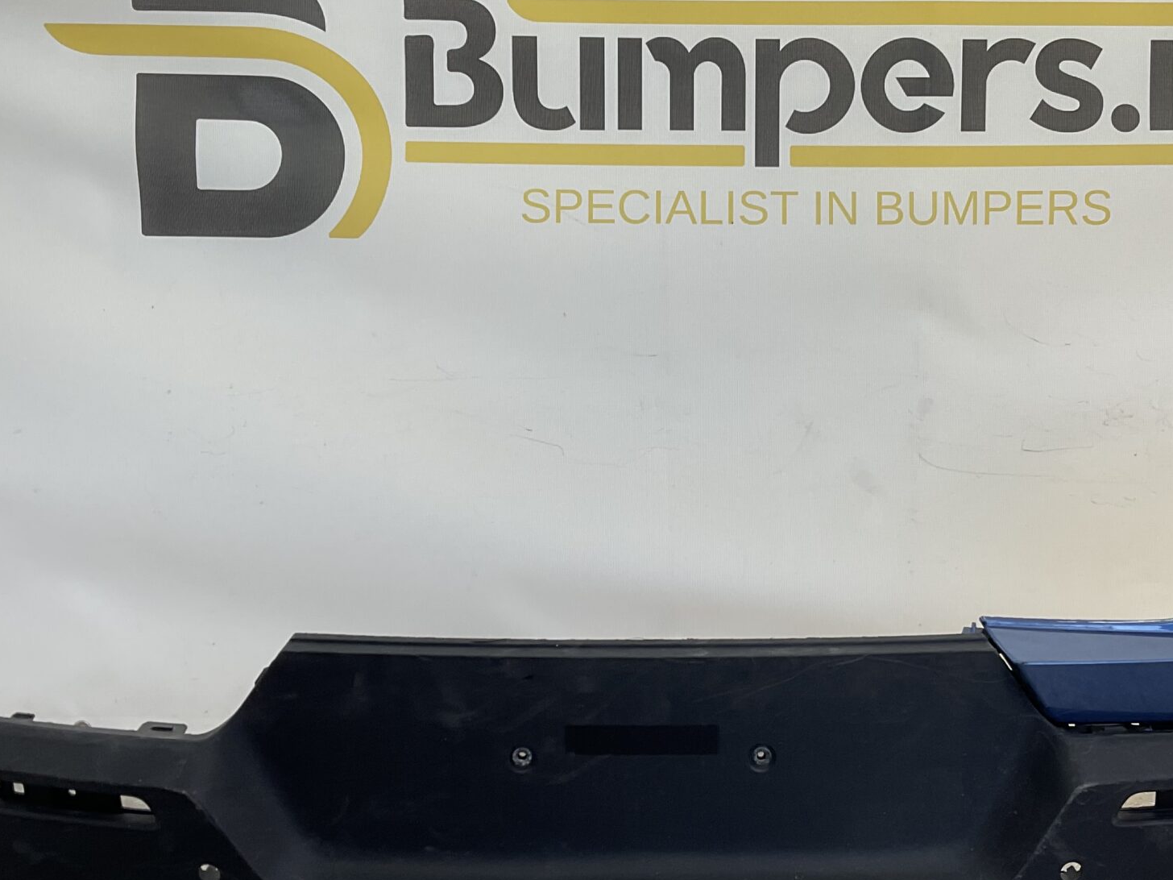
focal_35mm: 51
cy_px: 516
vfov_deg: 28.5
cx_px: 717
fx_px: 1728
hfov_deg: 37.3
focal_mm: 3
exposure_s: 1/179
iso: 16
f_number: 1.8
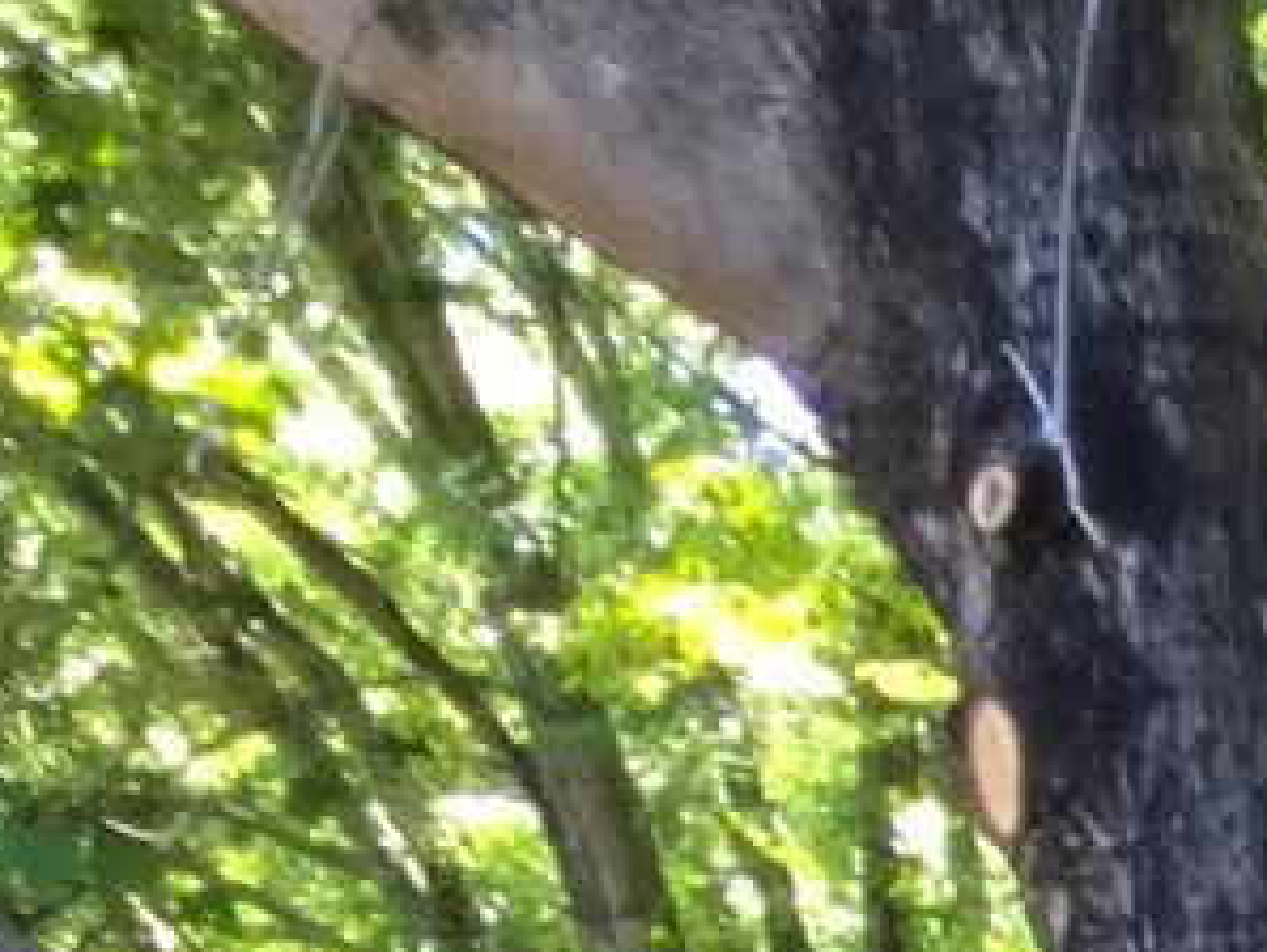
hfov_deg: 8.0
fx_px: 7802
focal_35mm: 213
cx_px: 3780
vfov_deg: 6.3
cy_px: 3022
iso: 25
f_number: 2.4
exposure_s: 1/40
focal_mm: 3.3
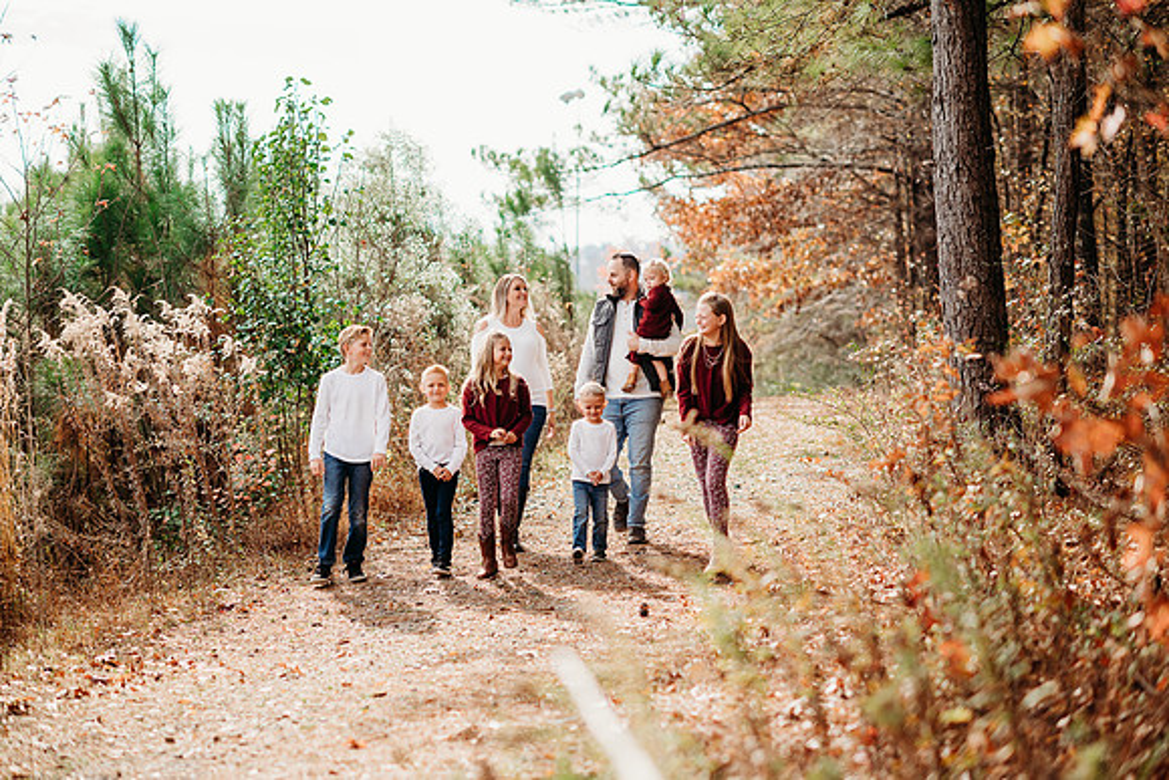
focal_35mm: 85
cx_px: 584
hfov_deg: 23.9
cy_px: 390
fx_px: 2761
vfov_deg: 16.1
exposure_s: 1/1250
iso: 100
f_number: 2.2
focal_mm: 85
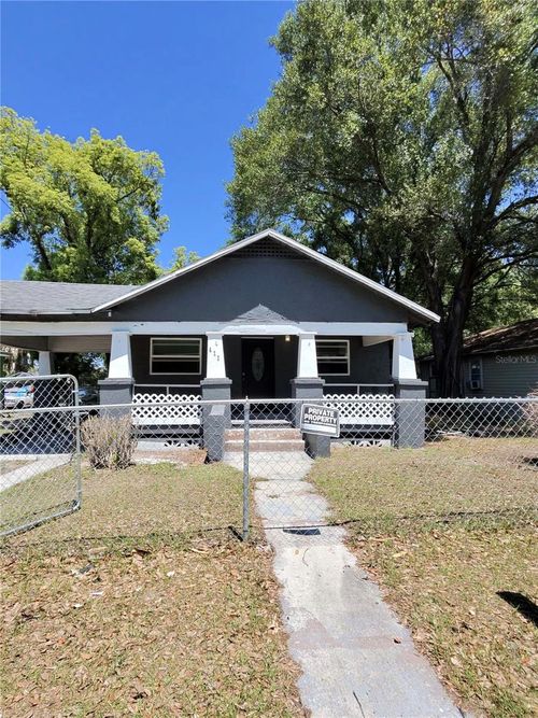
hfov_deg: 89.9
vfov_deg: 106.2
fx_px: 269
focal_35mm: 13
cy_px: 359
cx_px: 269
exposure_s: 1/833
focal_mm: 2.24
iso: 54
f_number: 2.2
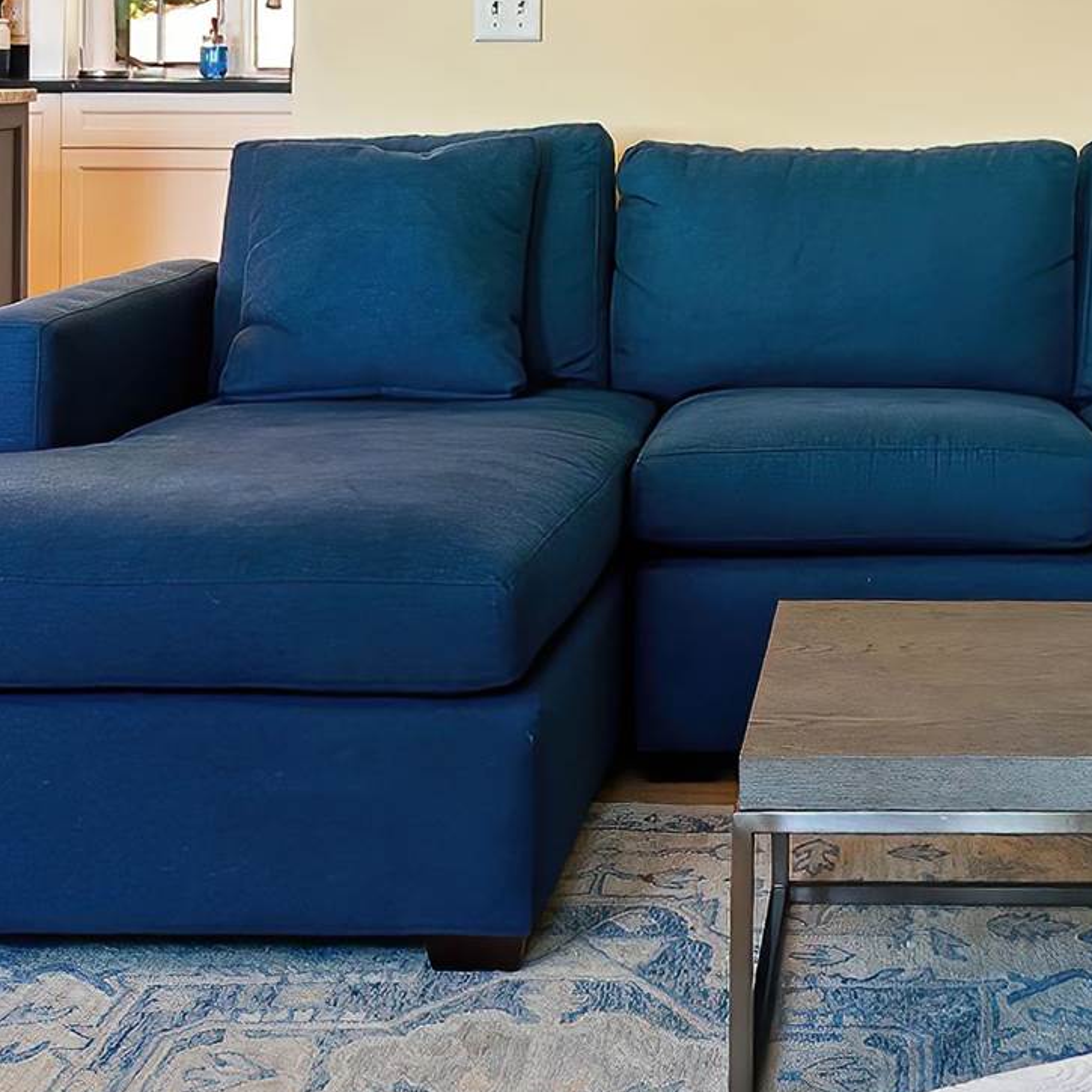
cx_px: 1203
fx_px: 1927
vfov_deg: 30.2
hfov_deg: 28.7
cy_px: 92
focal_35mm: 54
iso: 320
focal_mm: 10
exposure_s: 1/8
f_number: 9
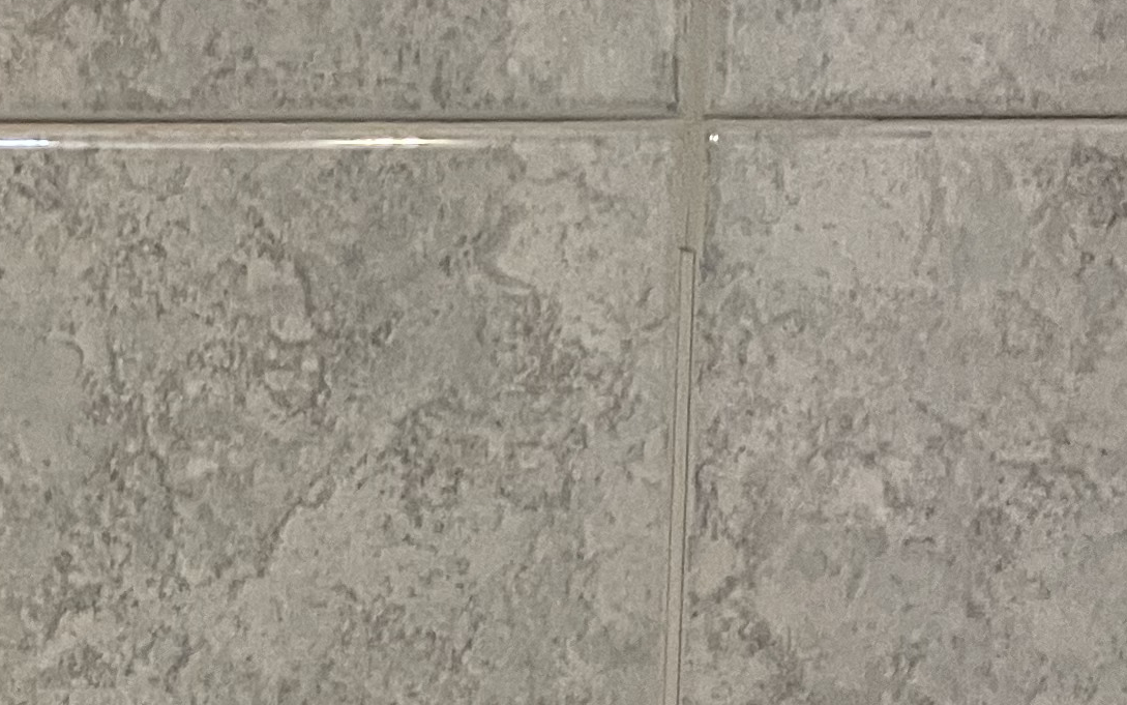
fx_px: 3133
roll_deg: -0.5
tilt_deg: -6.6
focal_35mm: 102
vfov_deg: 11.8
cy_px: 1293
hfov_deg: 19.4
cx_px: -170
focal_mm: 4.2
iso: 320
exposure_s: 1/50
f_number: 1.6
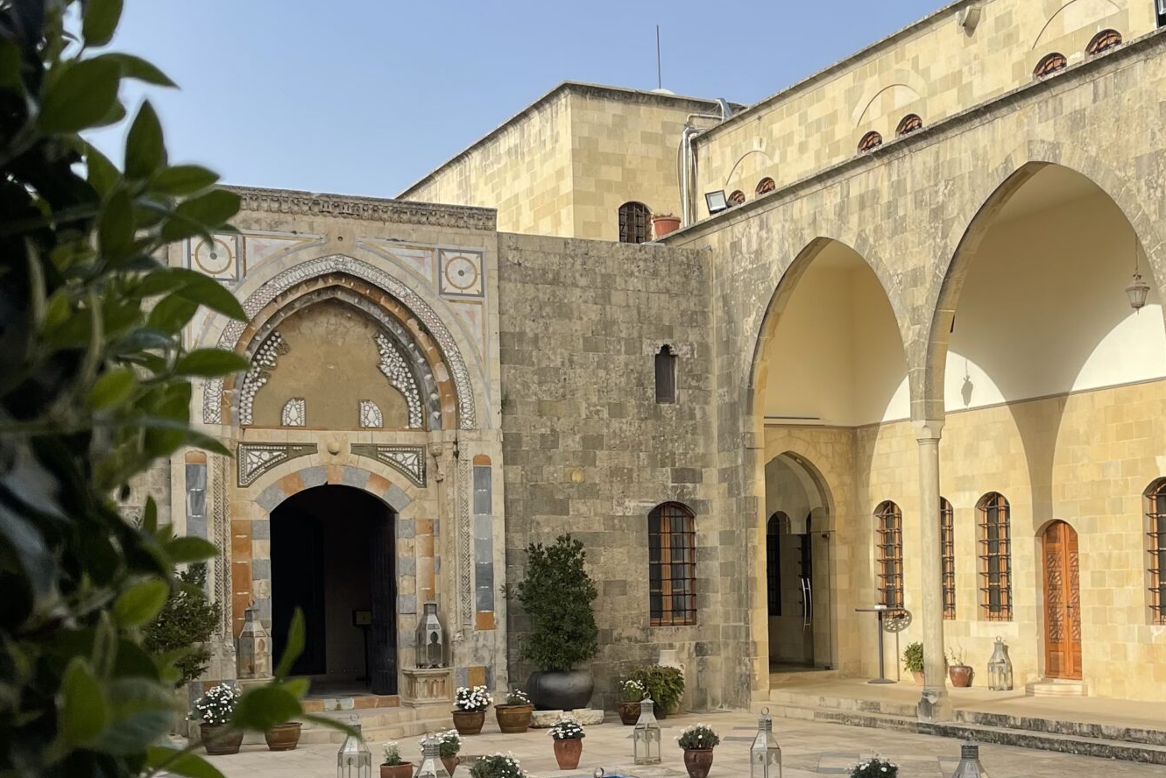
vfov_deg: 26.8
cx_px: 726
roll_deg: +1.6
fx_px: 1620
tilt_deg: +1.8
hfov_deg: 39.3
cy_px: 551
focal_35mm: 50
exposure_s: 1/2247
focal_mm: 5.1
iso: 32
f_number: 1.6
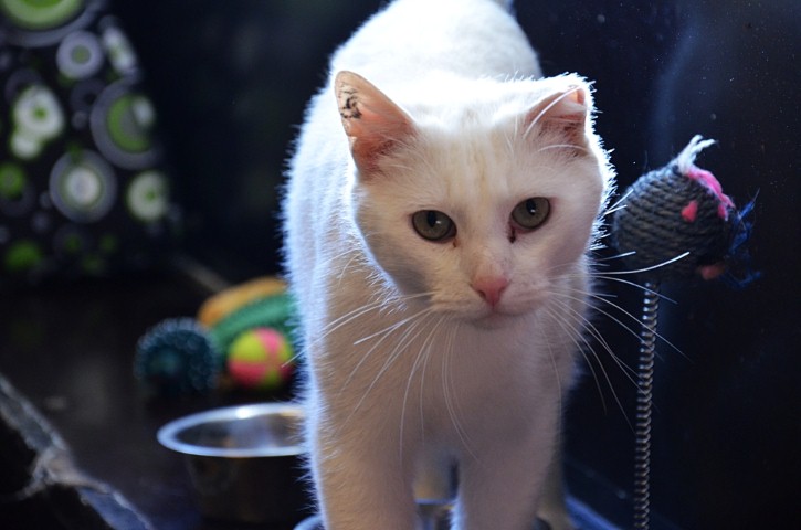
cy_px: 265
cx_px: 400
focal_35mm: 158
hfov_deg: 13.1
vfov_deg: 8.7
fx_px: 3497
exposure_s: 1/80
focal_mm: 105
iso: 1600
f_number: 5.6
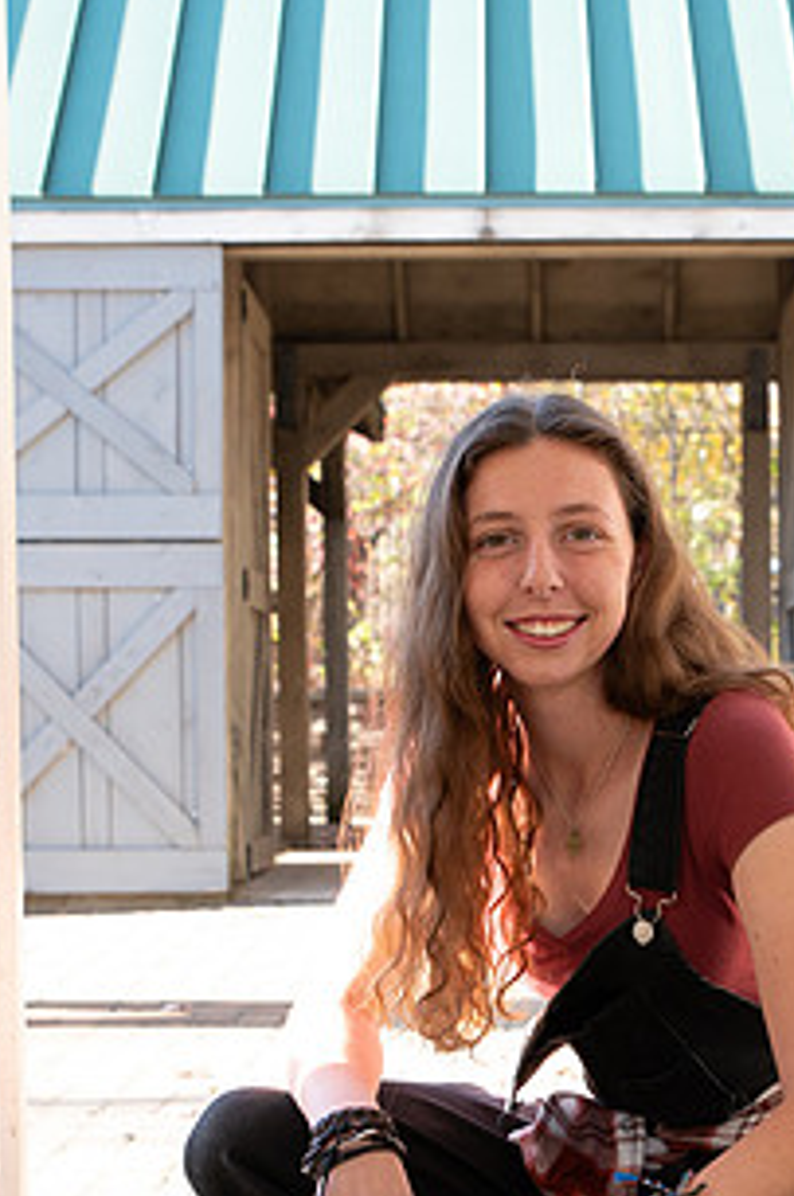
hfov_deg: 16.9
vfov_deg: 25.2
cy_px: 860
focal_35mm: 80
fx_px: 2655
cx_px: 566
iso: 400
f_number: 4.5
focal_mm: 36
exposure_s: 1/125
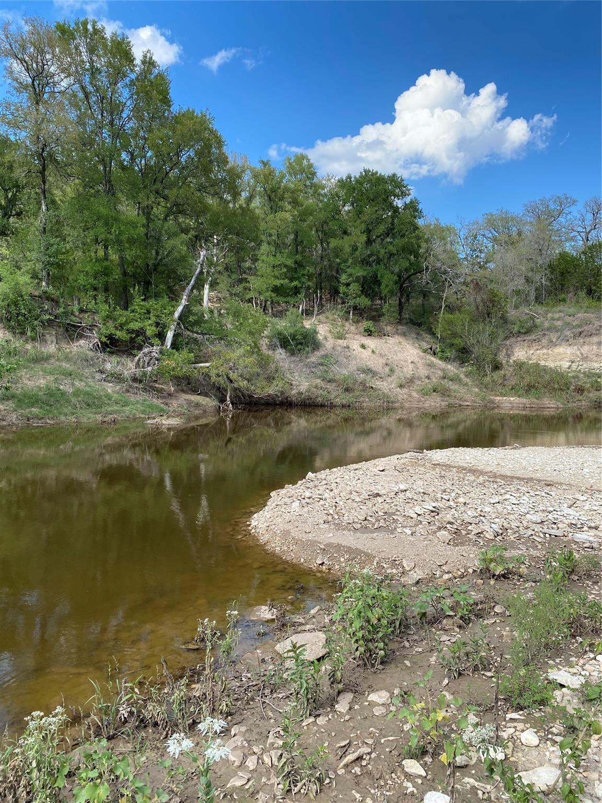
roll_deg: -2.2
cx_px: 301
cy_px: 402
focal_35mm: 26
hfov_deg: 53.1
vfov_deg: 67.3
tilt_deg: -1.2
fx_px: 603
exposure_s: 1/1206
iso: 32
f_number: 1.8
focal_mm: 4.25
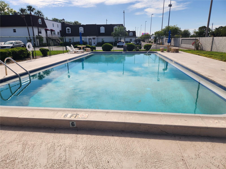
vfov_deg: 58.9
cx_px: 113
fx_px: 150
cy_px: 84
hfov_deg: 73.9
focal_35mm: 23
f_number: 1.8
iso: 20
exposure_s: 1/2775
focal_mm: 5.4
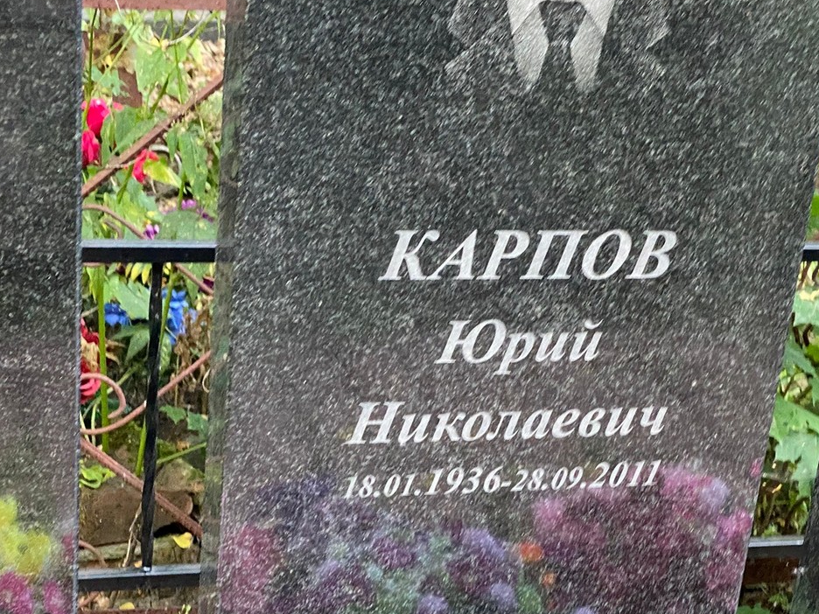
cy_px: 403
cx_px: 504
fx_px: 1893
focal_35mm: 80
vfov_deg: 18.4
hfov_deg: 24.4
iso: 250
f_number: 2
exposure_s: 1/60
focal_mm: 6
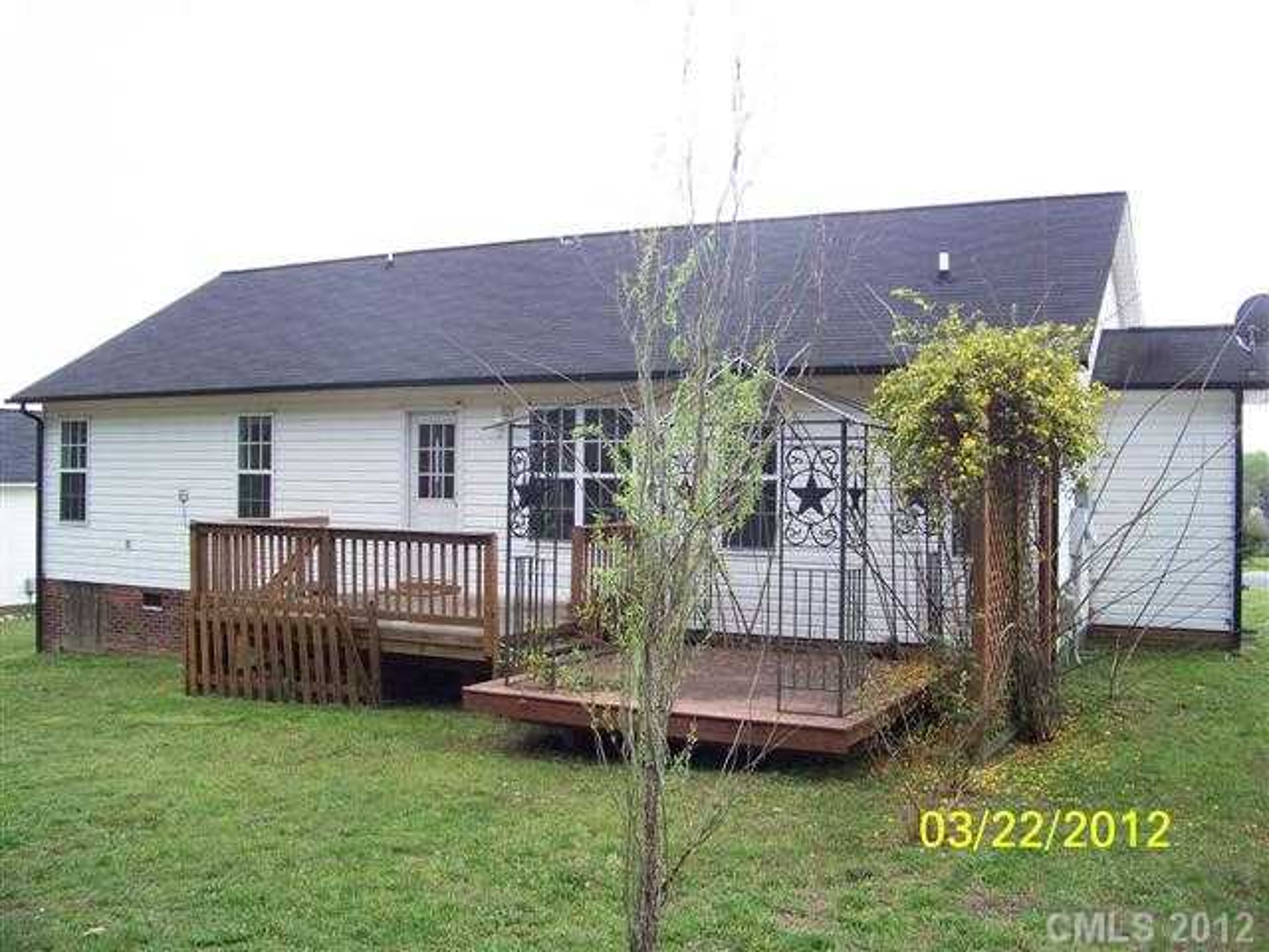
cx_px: 634
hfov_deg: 55.4
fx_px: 1210
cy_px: 476
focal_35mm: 33
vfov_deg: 42.9
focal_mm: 5.85
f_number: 2.8
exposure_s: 1/200
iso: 64
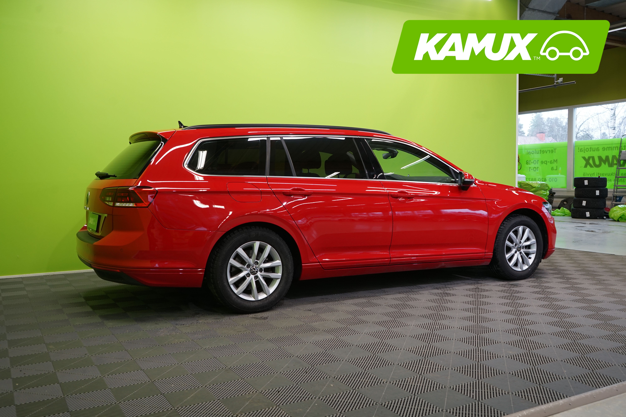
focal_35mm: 32
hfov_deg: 58.7
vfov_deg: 41.1
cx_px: 313
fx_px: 556
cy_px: 208
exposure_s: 1/30
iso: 500
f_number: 5.6
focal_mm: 32
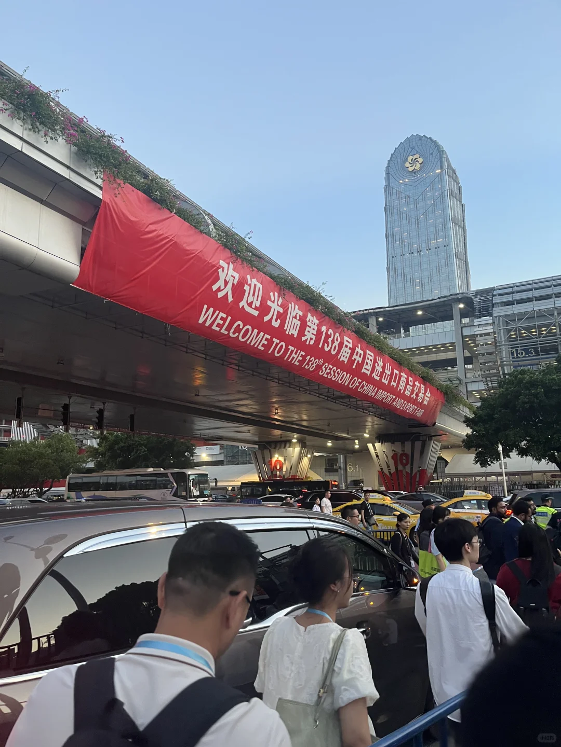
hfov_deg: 53.1
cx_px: 280
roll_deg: +2.0
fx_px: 562
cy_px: 374
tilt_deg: +9.0
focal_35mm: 26
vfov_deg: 67.3
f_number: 1.6
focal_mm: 5.1
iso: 125
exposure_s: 1/69
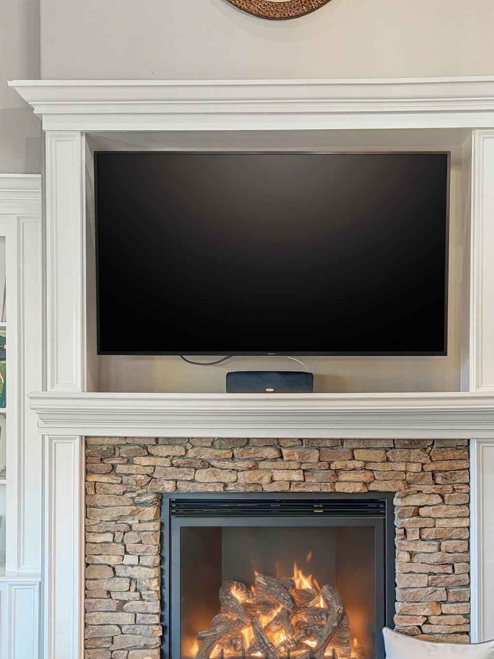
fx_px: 1350
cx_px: 263
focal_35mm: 71
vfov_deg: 27.3
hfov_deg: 20.7
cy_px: 428
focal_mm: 6.8
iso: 250
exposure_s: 1/60
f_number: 1.8
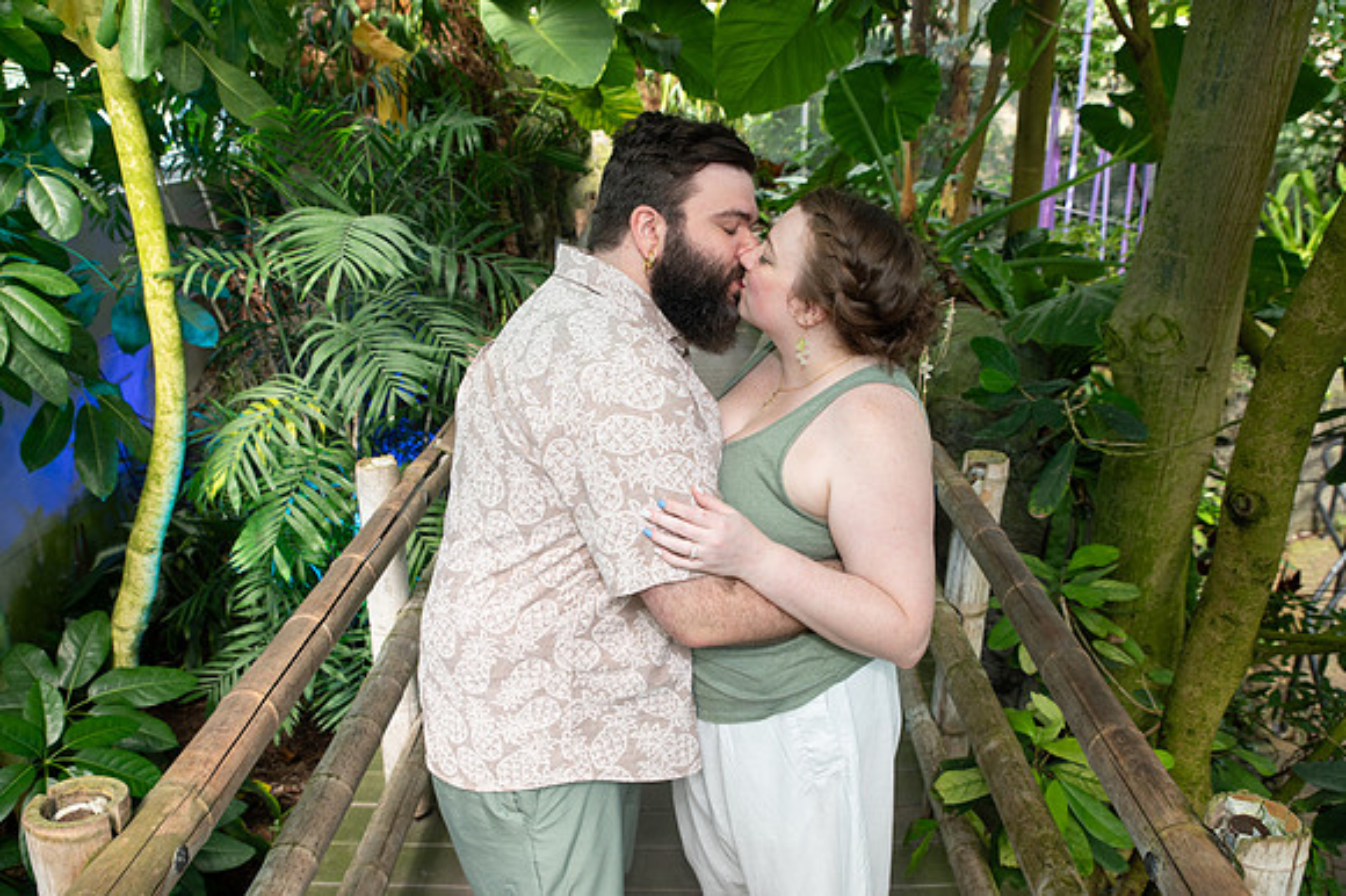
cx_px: 673
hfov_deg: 63.7
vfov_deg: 44.9
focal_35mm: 29
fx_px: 1084
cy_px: 448
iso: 800
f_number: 4.5
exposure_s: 1/200
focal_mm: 29
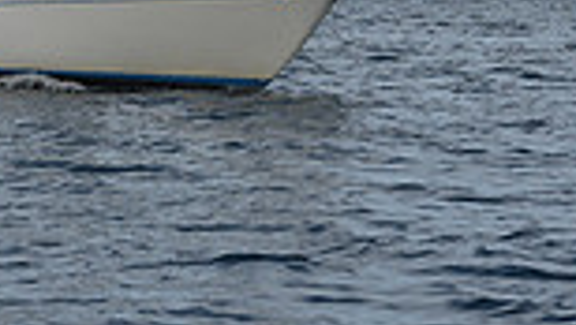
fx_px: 5428
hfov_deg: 6.1
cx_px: 129
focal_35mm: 355
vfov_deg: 3.4
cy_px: -665
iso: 320
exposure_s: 1/1000
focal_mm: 90
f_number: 10
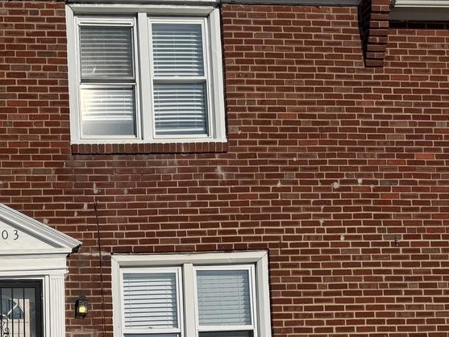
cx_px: 18
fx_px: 804
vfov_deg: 22.8
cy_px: 332
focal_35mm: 62
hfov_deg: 29.5
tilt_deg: +6.8
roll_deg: +1.8
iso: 80
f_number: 1.78
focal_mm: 6.76
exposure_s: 1/12346
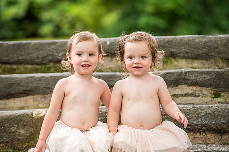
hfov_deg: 9.7
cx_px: 117
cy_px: 80
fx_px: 1354
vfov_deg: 6.4
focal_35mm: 213
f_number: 4
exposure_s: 1/800
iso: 640
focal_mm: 200
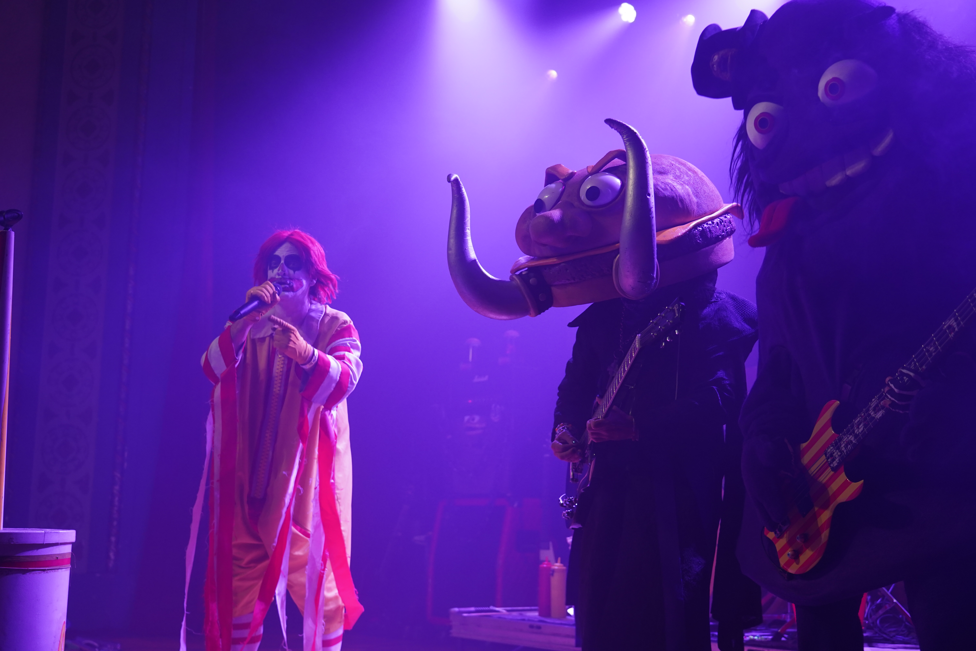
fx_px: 1247
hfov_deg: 42.7
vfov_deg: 29.2
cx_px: 488
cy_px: 326
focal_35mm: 46
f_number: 4
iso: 1250
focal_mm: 46
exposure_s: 1/160
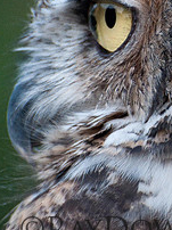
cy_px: 39
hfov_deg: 1.6
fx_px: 6042
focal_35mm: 910
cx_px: 215
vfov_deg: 2.2
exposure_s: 1/250
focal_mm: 220
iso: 1600
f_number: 5.6
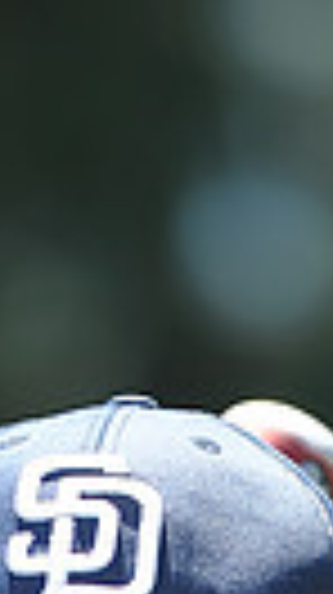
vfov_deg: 2.3
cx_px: -76
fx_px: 14447
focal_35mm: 918
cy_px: 1256
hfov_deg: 1.3
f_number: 4.5
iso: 200
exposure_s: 1/500
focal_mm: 200
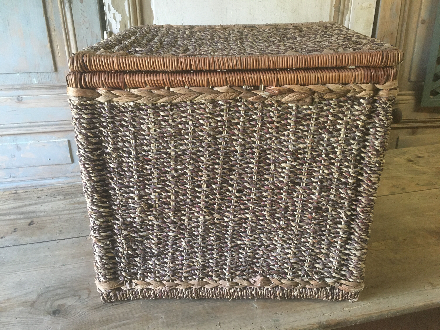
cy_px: 165
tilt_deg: -24.8
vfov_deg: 48.2
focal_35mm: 29
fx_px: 369
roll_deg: +0.9
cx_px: 220
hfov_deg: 61.7
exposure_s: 1/33
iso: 200
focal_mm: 4.15
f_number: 2.2
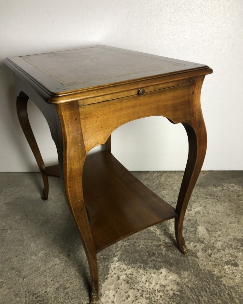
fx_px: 270
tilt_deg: -28.5
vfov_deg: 58.8
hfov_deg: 48.5
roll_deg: +4.3
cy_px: 159
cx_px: 118
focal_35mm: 30
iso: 50
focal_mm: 4
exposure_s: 1/17
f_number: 1.8
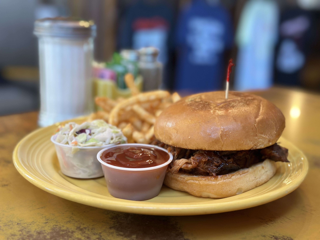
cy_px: 120
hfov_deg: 39.7
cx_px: 160
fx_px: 444
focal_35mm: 48
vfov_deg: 30.3
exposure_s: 1/60
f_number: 1.78
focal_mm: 6.86
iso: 250
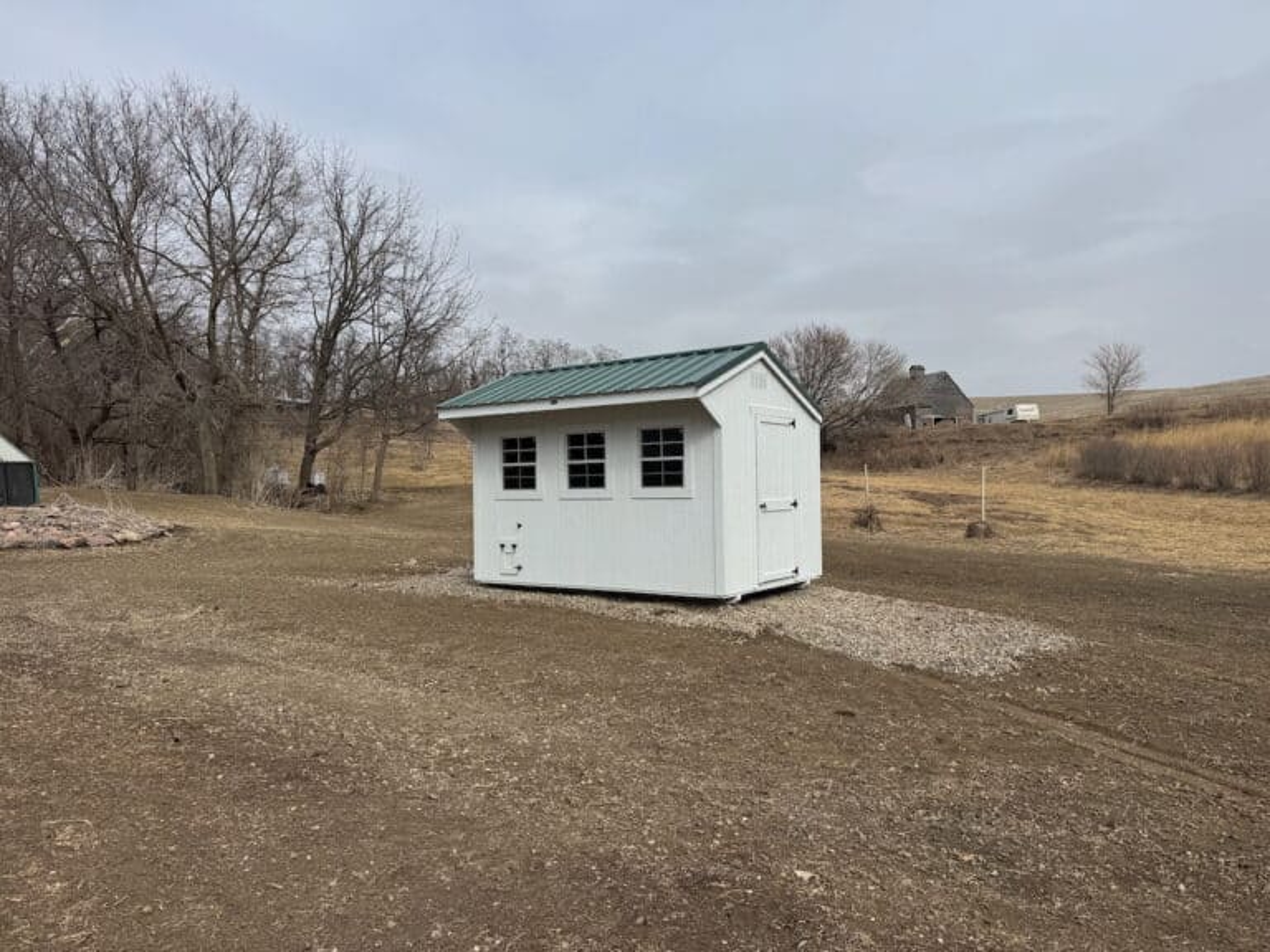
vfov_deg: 56.8
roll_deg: +0.4
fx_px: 881
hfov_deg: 71.6
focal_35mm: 24
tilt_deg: +0.0
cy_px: 476
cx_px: 635
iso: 80
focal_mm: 6.76
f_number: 1.78
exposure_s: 1/6410
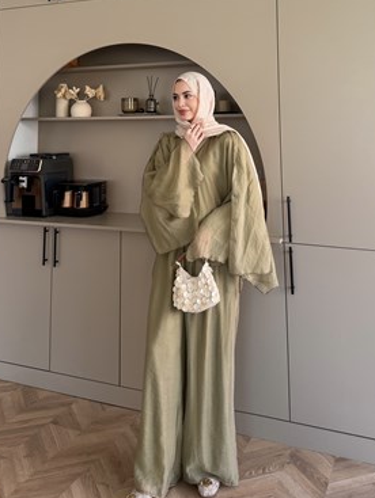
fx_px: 389
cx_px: 193
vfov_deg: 65.3
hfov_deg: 51.4
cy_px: 249
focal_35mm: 27
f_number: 1.78
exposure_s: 1/121
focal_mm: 6.76
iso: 100
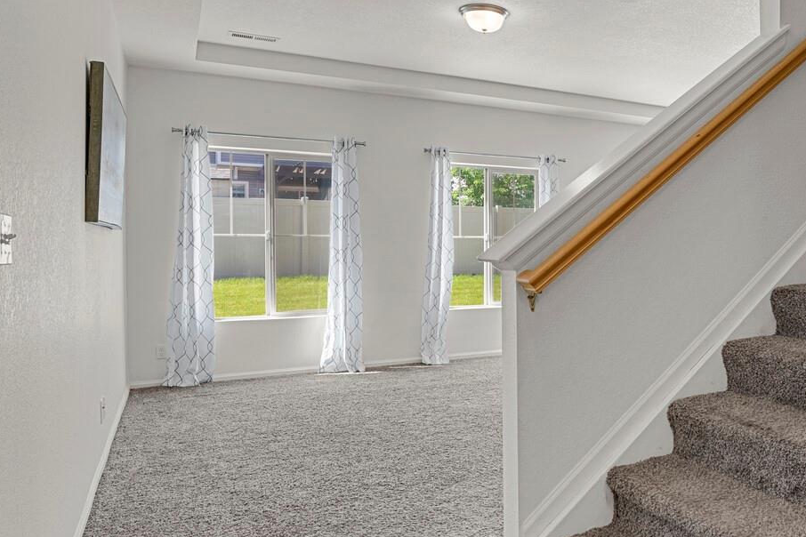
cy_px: 245
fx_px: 672
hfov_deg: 57.2
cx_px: 648
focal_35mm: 30
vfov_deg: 43.6
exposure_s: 1.3
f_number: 8
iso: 250
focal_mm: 17
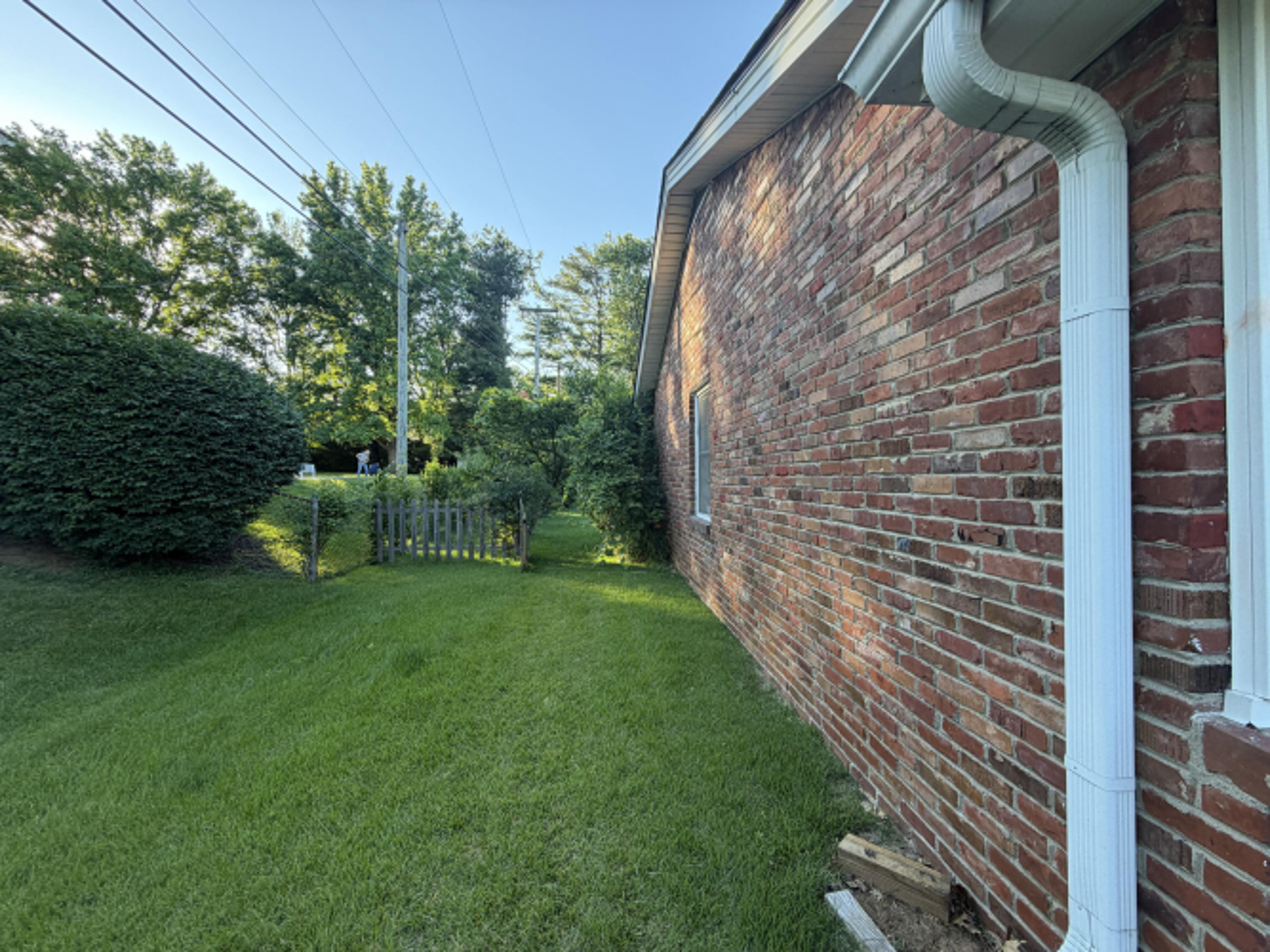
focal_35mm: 14
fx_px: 514
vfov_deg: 85.7
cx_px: 635
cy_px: 476
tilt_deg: +2.2
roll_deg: -1.8
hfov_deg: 102.1
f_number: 2.2
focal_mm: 2.22
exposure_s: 1/121
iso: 50
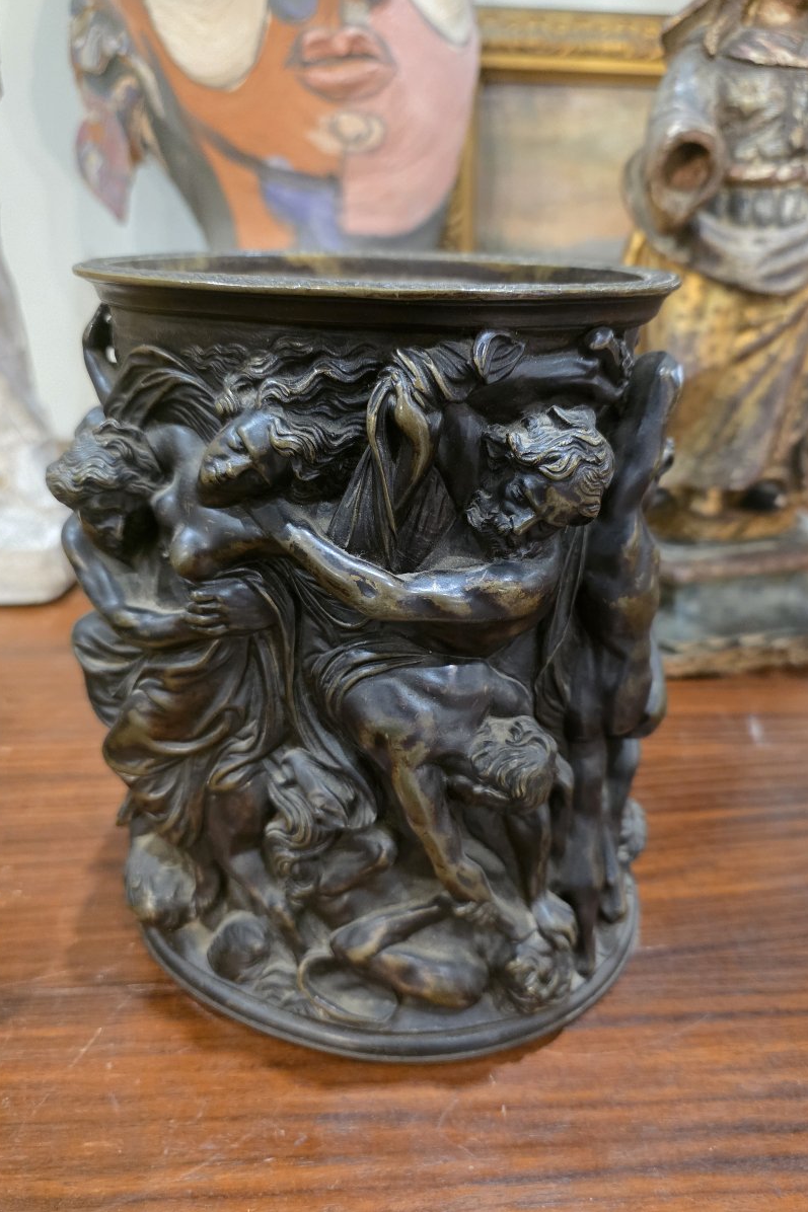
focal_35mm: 24
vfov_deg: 73.8
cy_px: 606
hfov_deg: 53.0
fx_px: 808
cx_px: 442
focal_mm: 6.3
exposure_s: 1/100
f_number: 1.7
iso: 1600
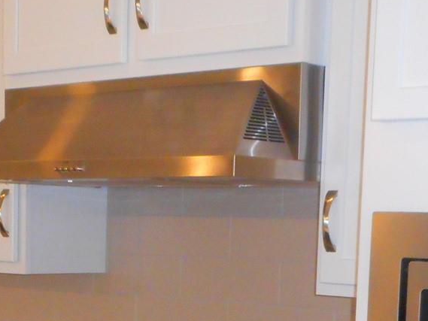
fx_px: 1113
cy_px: 376
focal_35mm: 90
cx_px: 199
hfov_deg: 21.8
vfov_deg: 15.8
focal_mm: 4.5
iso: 320
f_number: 3.7
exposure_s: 1/25
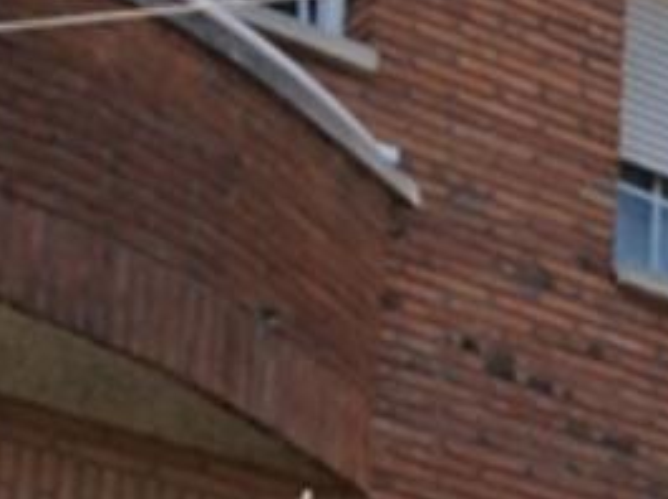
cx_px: 1303
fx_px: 3719
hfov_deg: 9.6
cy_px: 877
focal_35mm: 193
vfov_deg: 7.5
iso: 32
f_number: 2.4
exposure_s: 1/643
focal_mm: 3.3
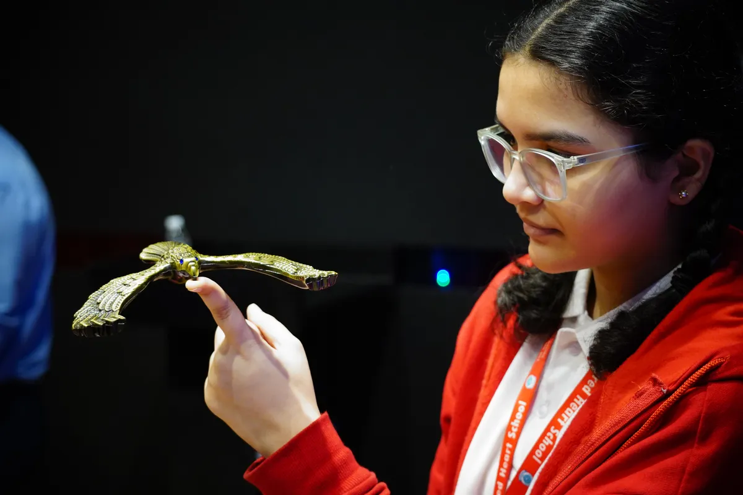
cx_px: 372
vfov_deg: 18.7
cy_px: 248
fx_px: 1507
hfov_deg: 27.7
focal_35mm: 73
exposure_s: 1/80
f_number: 4
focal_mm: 49
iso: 3200
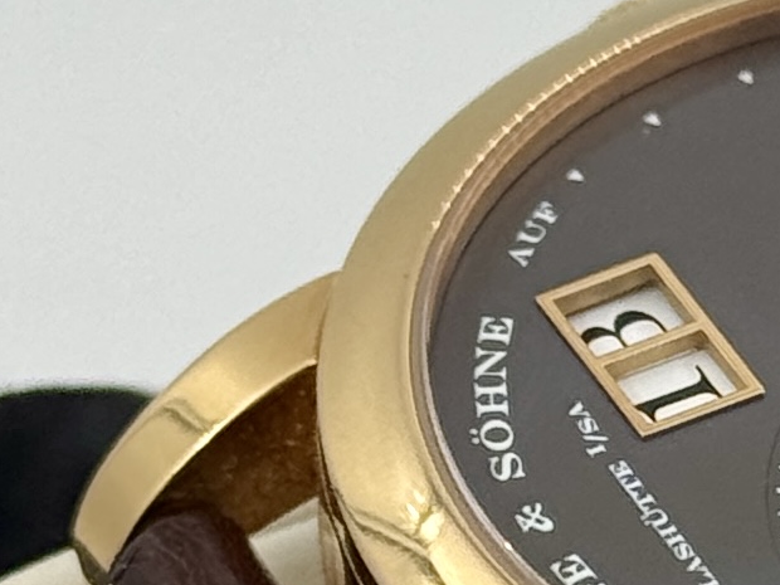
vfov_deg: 8.3
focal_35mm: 177
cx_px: 979
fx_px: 3988
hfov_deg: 10.9
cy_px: 727
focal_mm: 6.76
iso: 64
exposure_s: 1/484
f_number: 1.78
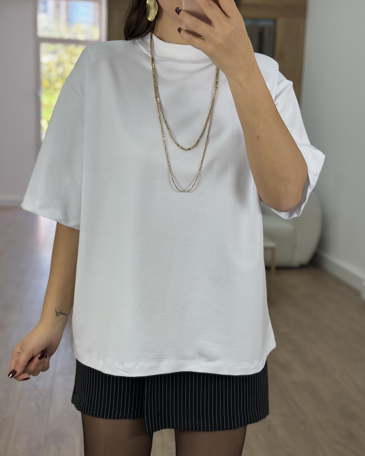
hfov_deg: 29.7
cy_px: 238
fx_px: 689
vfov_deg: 36.6
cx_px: 182
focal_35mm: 51
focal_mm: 6.86
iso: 80
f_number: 1.78
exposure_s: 1/446
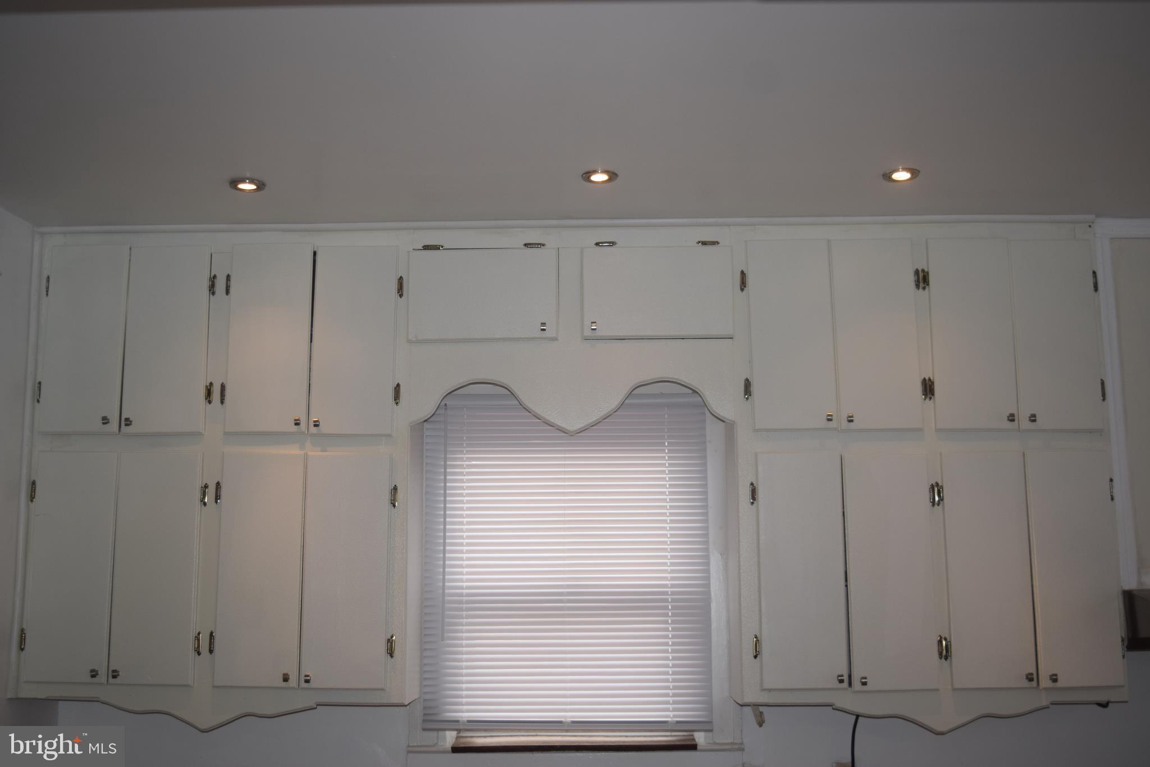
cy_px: 384
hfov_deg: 31.9
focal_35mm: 63
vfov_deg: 21.6
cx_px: 575
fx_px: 2012
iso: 320
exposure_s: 1/125
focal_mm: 42
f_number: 5.6
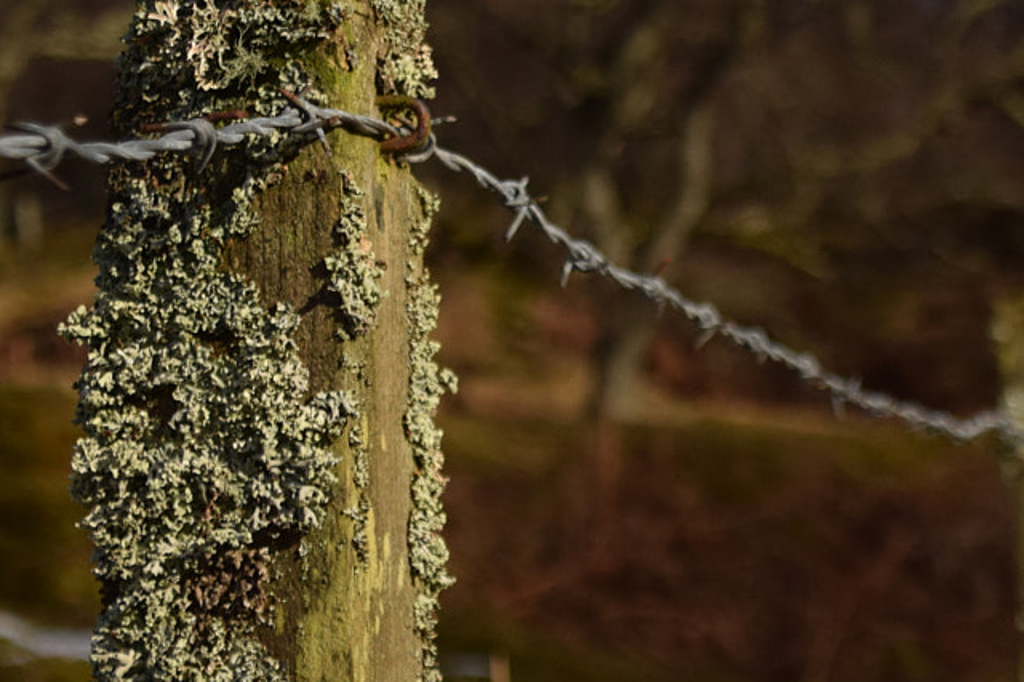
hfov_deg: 16.9
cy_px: 367
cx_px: 850
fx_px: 3411
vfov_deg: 11.4
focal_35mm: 120
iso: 320
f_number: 4
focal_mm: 32
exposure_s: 1/4000
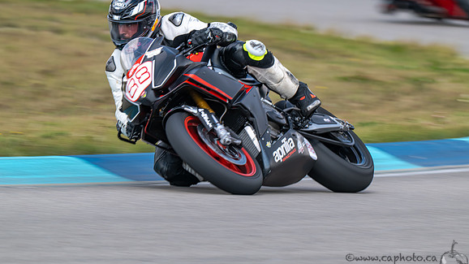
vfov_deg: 1.9
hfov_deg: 3.4
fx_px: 7846
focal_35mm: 631
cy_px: 117
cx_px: 234
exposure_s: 1/160
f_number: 16
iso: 360
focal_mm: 600
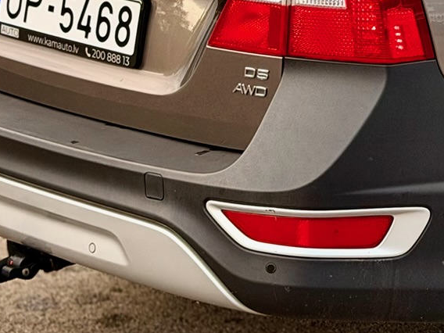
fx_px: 2219
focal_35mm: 173
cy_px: -69
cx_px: 639
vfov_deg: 8.5
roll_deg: -1.0
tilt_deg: -9.1
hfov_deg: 11.0
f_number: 1.78
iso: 64
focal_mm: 6.76
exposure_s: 1/606
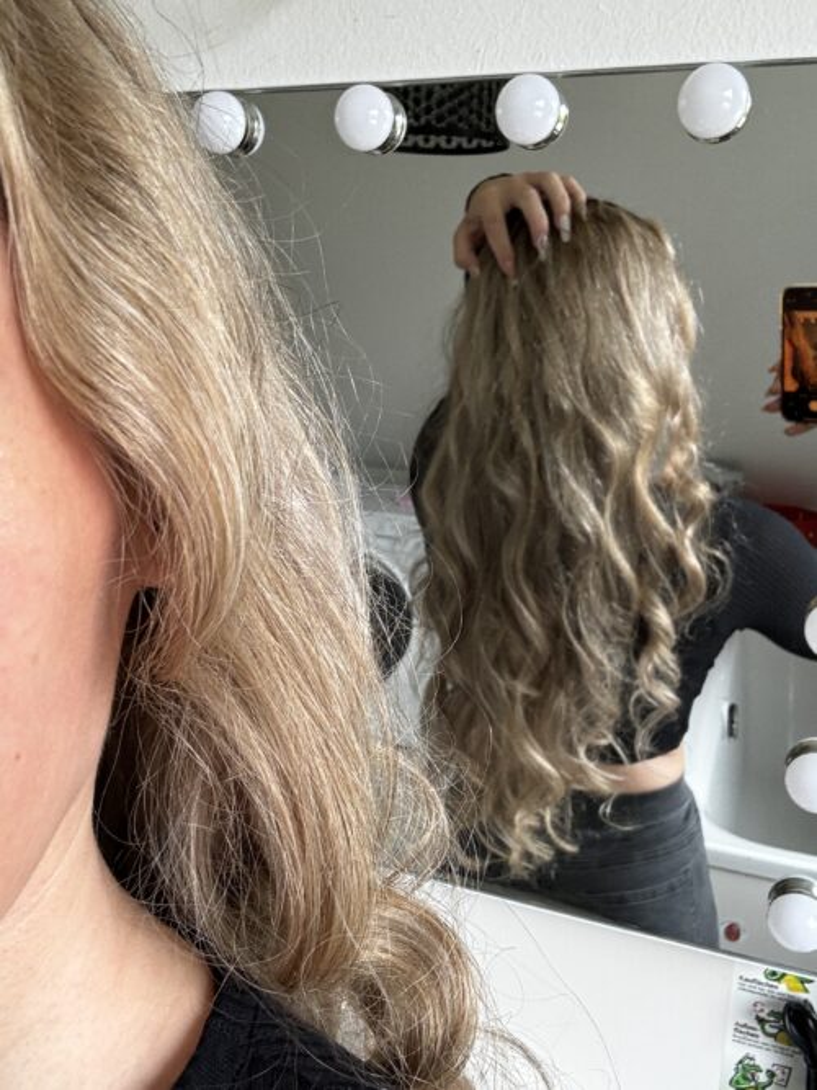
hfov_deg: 46.8
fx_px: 944
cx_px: 408
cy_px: 545
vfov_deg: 60.0
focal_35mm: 30
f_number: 1.9
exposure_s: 1/84
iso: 80
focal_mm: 2.69
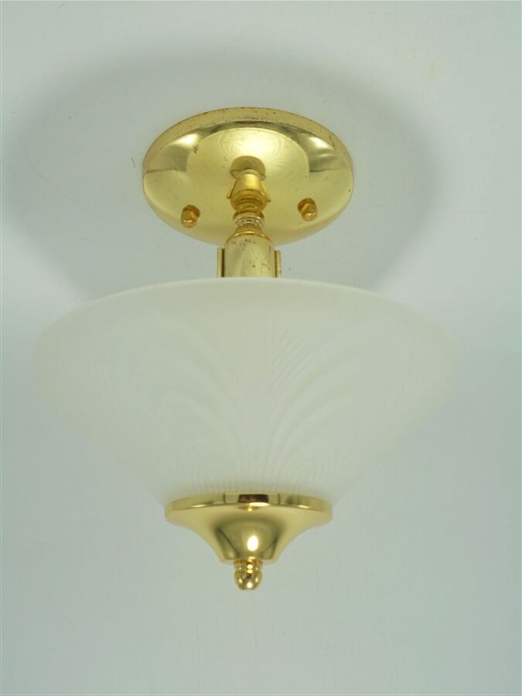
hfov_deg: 37.7
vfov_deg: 49.0
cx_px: 261
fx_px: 764
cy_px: 348
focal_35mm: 38
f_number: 4.2
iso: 100
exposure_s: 1/80
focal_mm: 6.9
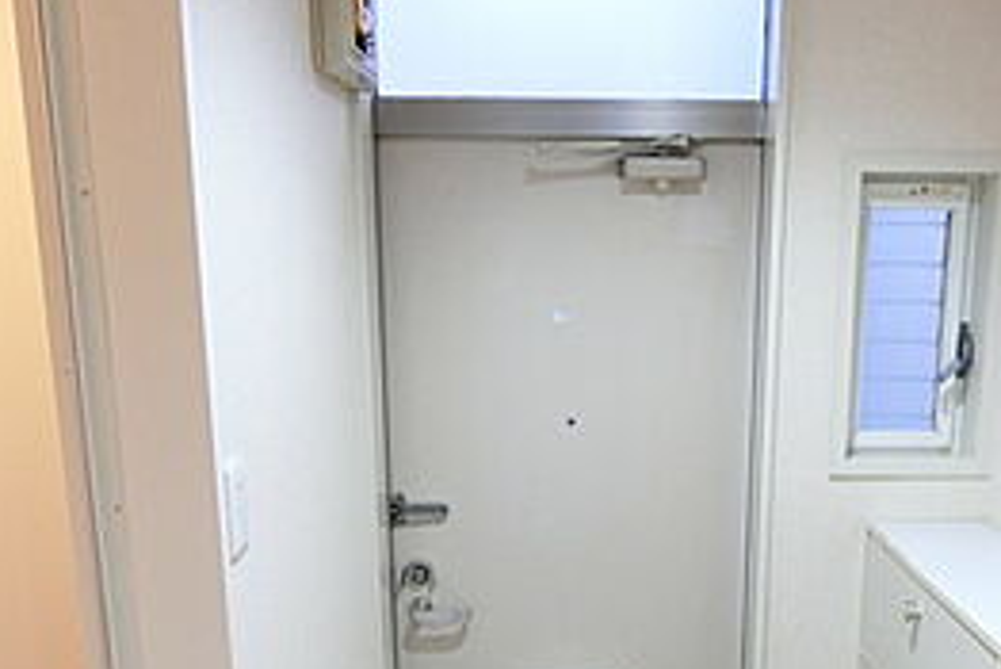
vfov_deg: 32.3
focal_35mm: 40
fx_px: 1113
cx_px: 600
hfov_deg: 48.2
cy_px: 562
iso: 400
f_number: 2.8
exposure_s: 1/30
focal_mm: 4.6
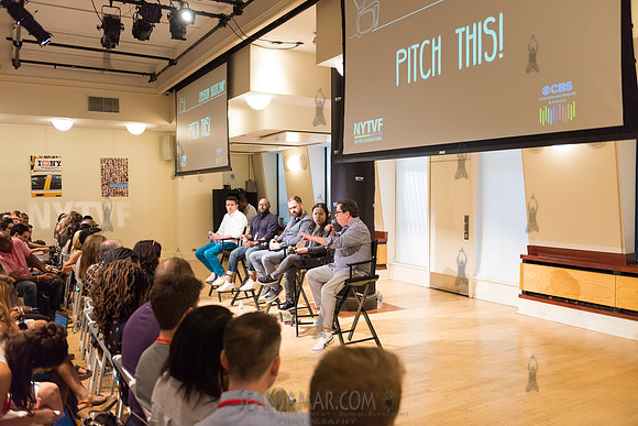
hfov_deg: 60.3
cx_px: 319
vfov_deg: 42.3
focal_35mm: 31
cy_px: 213
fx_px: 549
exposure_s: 1/400
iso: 4000
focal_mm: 31
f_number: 2.8
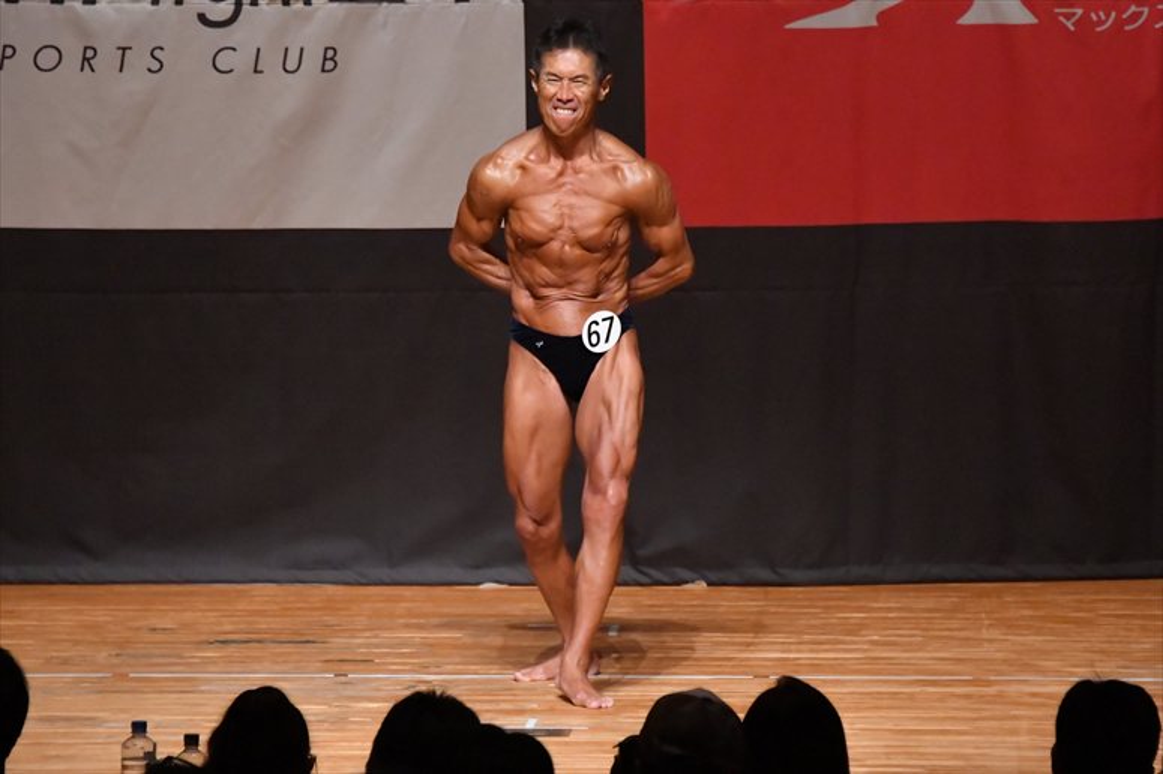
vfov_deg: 4.6
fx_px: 9687
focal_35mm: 300
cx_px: 582
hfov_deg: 6.9
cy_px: 387
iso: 10000
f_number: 5.6
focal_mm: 200
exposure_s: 1/400
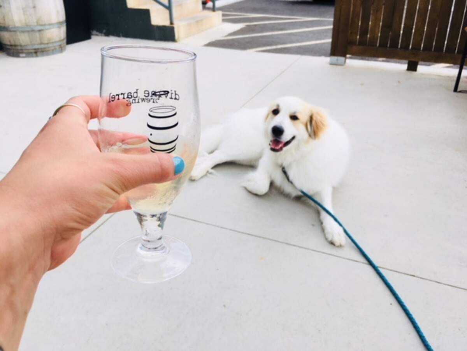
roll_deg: +1.7
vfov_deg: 48.2
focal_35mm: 29
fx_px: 391
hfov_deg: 61.7
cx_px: 234
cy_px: 176
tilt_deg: -27.0
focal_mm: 4.15
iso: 25
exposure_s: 1/481
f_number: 2.2
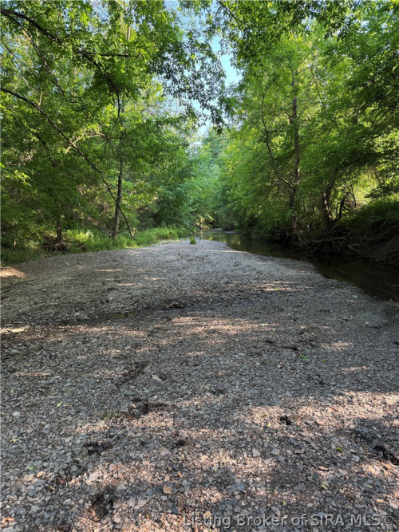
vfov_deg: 71.6
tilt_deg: -7.7
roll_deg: +1.5
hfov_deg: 56.8
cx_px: 200
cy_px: 266
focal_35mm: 24
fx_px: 369
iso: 100
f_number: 1.78
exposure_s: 1/164
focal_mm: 6.76
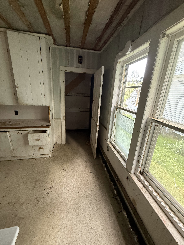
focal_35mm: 14
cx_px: 92
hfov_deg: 85.7
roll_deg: -6.5
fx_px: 99
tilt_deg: -14.3
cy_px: 122
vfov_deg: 102.1
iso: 400
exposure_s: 1/60
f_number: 2.2
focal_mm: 2.22
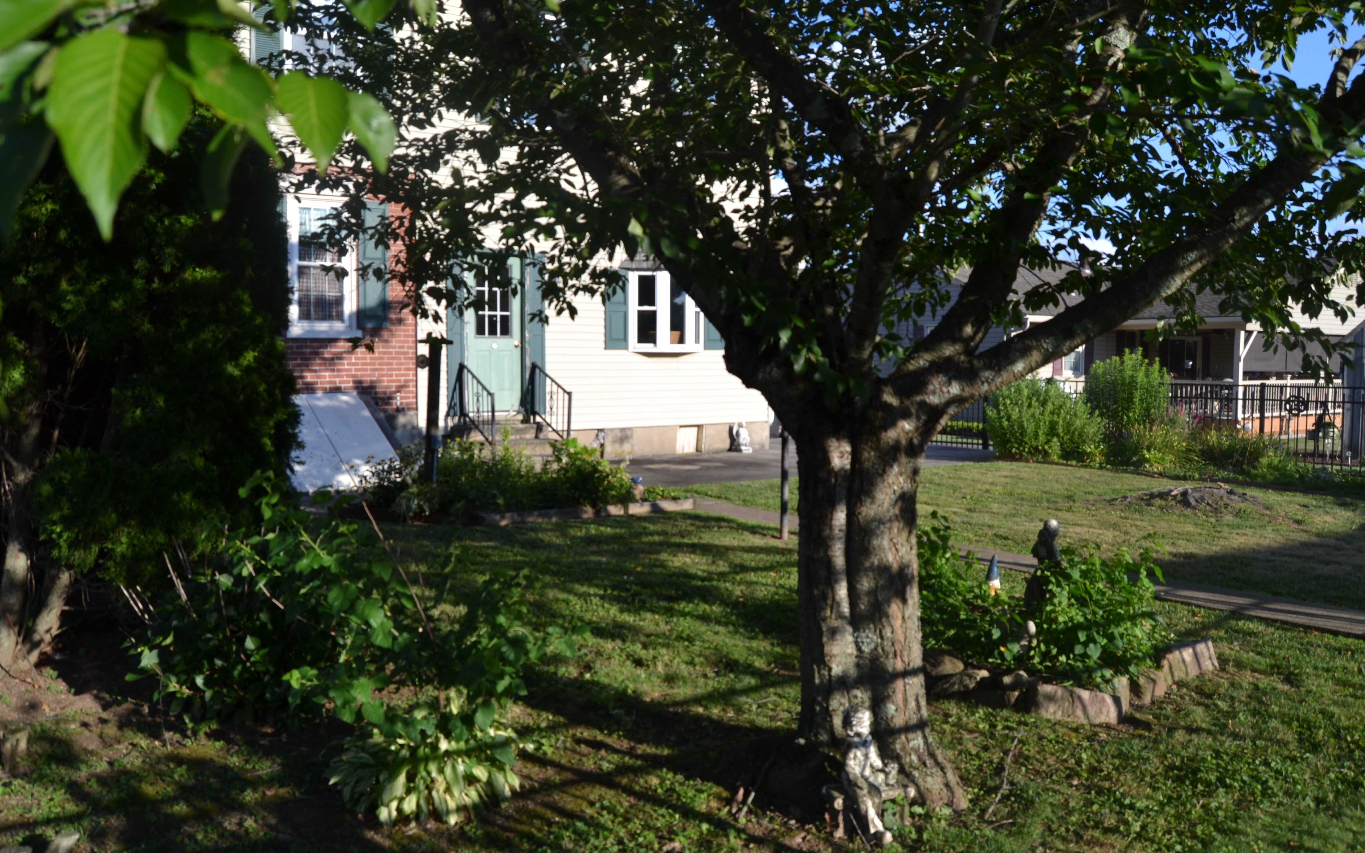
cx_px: 671
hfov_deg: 66.5
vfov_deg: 44.5
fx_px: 1042
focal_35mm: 28
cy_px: 432
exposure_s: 1/200
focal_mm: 18
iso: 100
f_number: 7.1
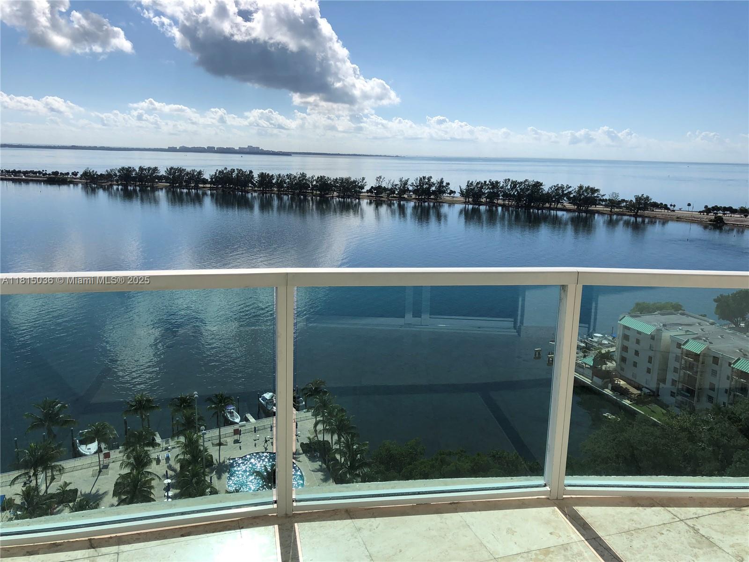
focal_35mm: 28
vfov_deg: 49.7
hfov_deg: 63.4
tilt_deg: -11.0
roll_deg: -2.1
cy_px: 281
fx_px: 606
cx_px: 374
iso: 20
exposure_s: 1/4808
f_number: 1.8
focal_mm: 4
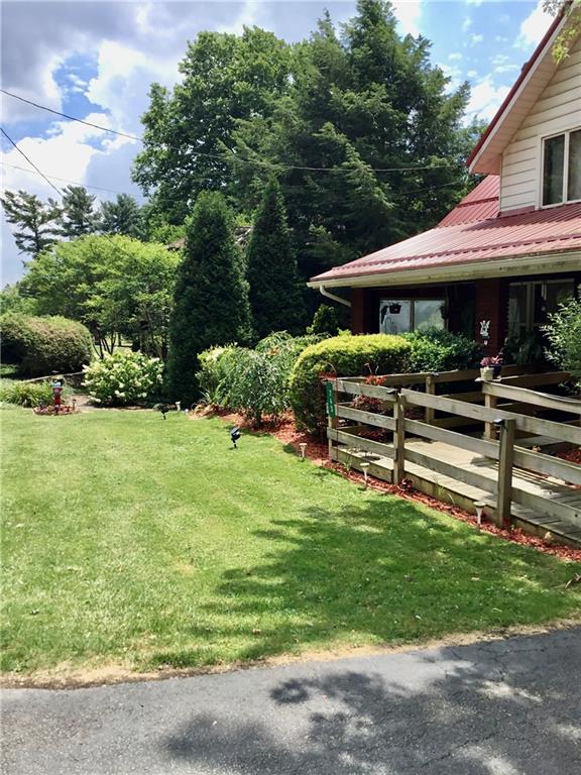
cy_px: 388
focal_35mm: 31
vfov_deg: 58.4
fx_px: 694
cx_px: 290
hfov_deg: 45.4
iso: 25
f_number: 2.4
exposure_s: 1/970
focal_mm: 3.3
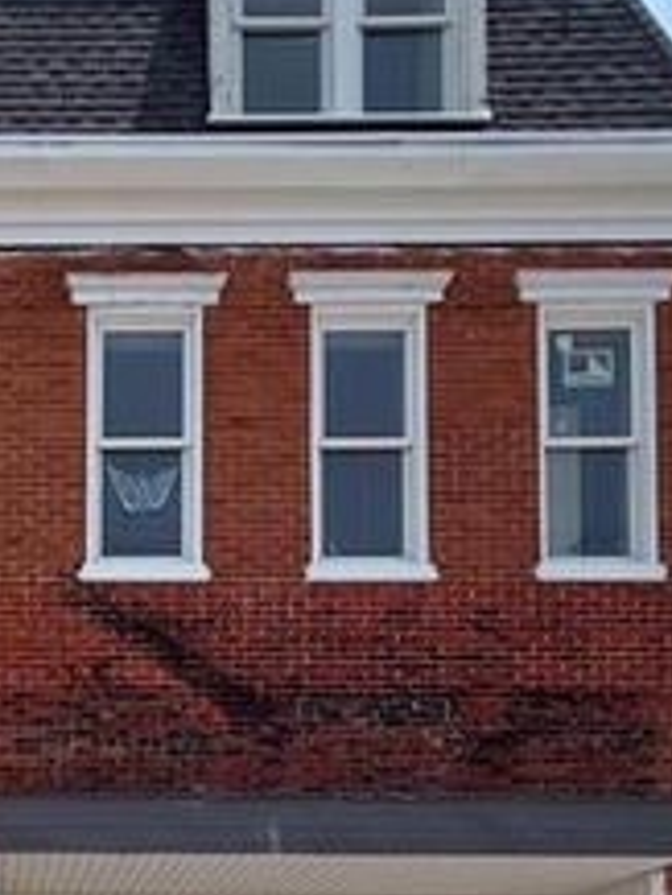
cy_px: 1087
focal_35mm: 43
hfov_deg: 30.6
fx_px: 1112
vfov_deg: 34.6
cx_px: -41
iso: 50
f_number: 2.2
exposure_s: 1/1848
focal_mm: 2.22
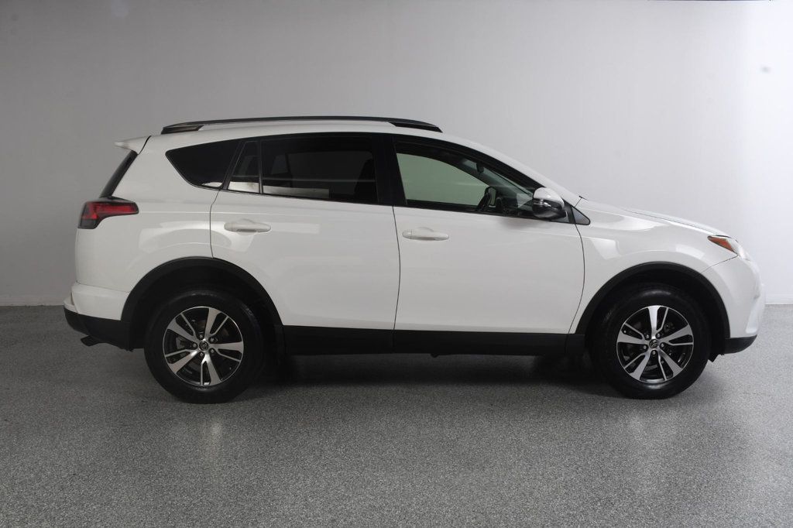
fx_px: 727
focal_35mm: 33
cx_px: 396
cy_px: 264
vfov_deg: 39.9
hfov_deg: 57.2
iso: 100
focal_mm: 22
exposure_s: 1/160
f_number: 11
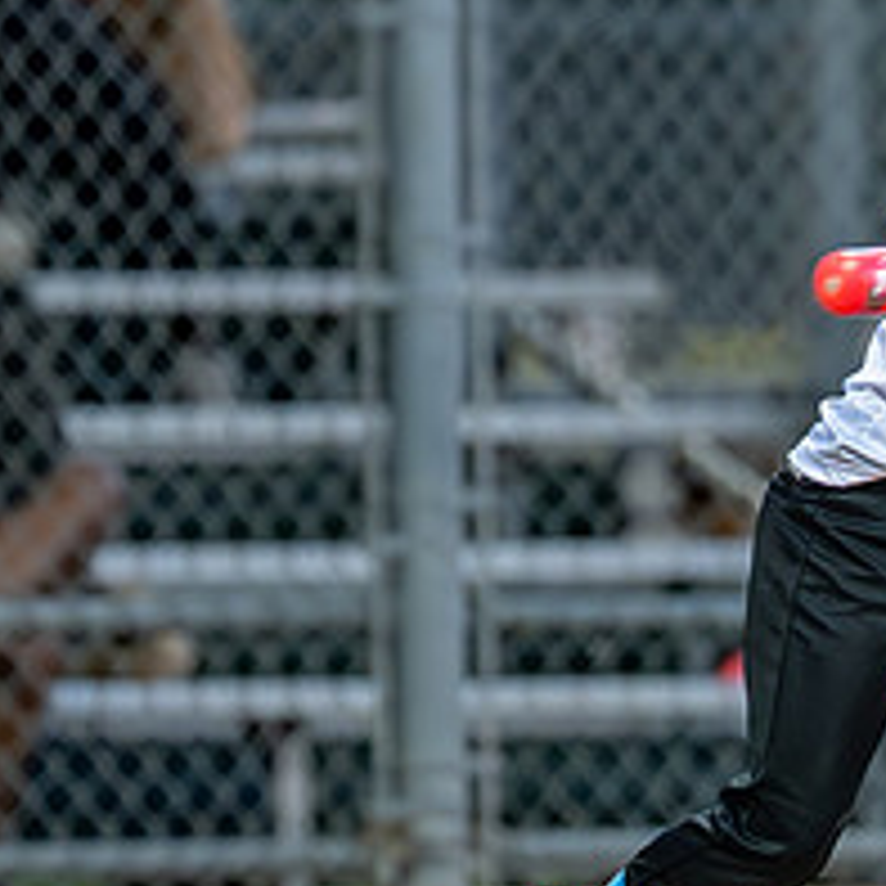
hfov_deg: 2.1
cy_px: 136
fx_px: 24643
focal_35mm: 851
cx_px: 745
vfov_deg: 2.1
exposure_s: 1/1250
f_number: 1.8
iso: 2000
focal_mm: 135
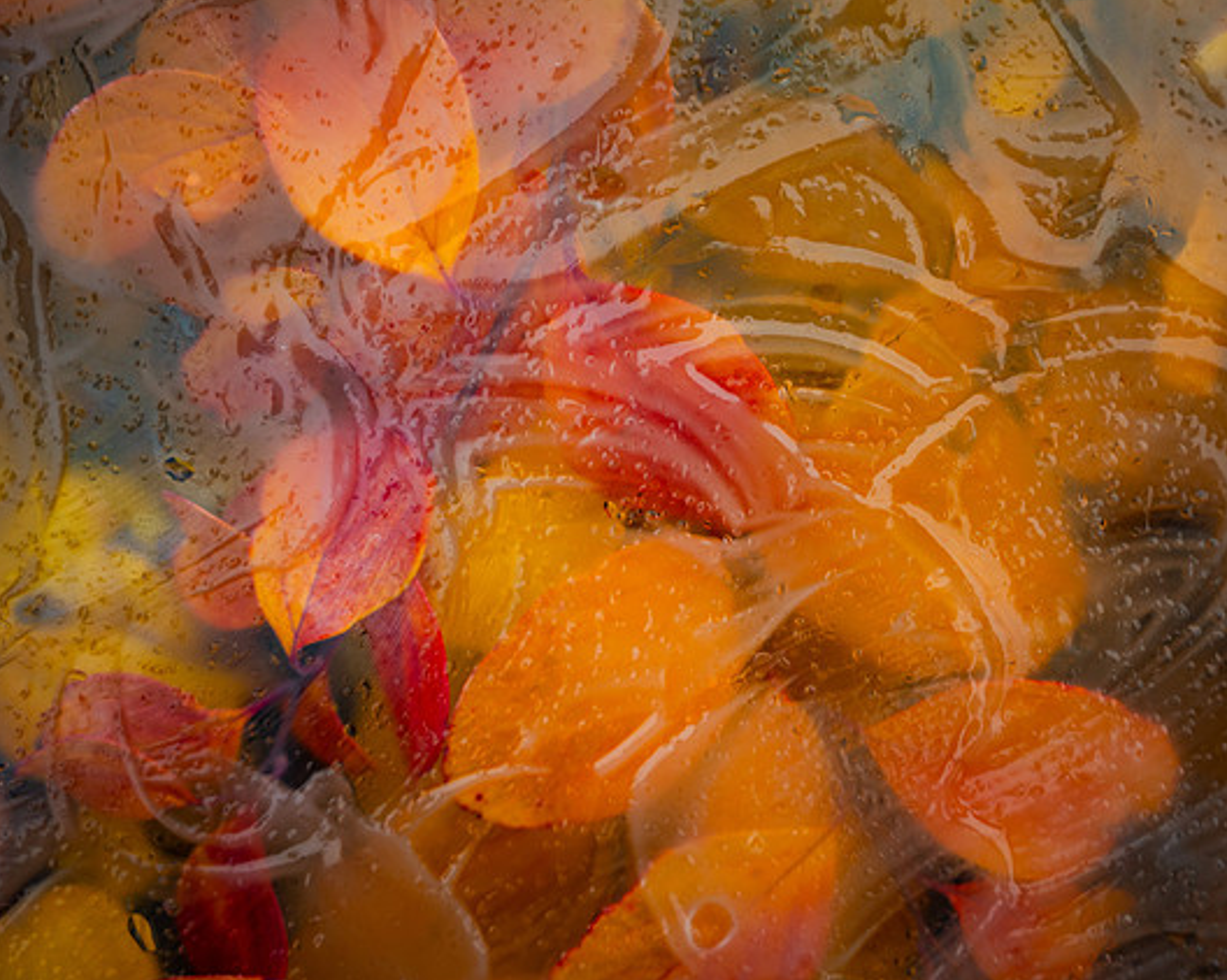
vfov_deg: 18.3
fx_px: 3049
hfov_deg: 22.7
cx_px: 775
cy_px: 485
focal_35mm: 84
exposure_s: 1/200
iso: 125
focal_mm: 70
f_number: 4
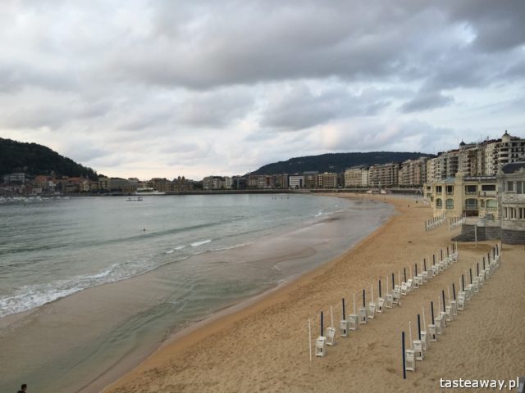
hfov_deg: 61.7
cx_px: 262
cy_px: 196
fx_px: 440
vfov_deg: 48.2
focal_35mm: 29
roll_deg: +0.0
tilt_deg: +1.0
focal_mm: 4.15
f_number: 2.2
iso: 32
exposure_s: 1/260
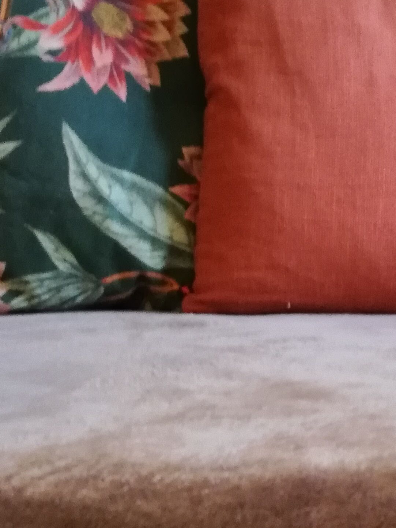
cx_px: 392
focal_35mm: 83
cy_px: 458
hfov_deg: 17.4
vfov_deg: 23.0
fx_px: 1265
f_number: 2.2
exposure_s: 1/20
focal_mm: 3.81
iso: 500
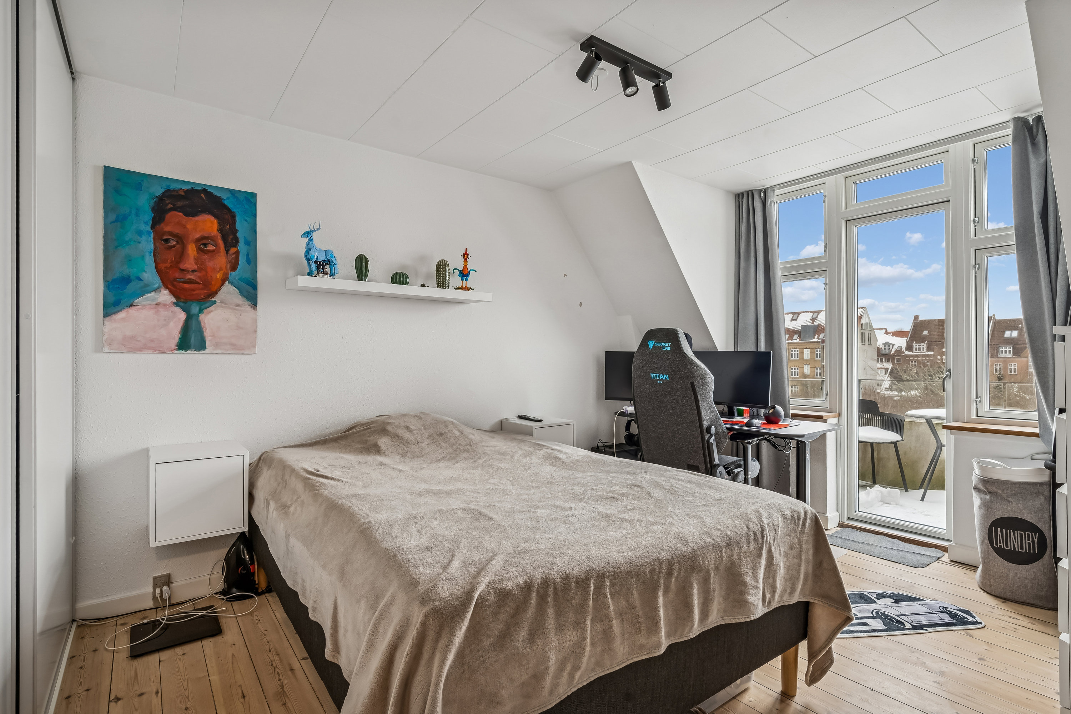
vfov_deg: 67.4
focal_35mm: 18
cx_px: 536
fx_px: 535
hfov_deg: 90.0
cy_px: 357
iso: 200
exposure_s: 1/5
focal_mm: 18
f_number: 8
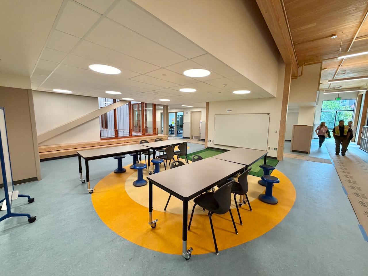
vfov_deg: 85.7
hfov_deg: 102.1
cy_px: 138
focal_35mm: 14
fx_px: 149
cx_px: 184
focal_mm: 2.22
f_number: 2.2
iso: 250
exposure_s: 1/121
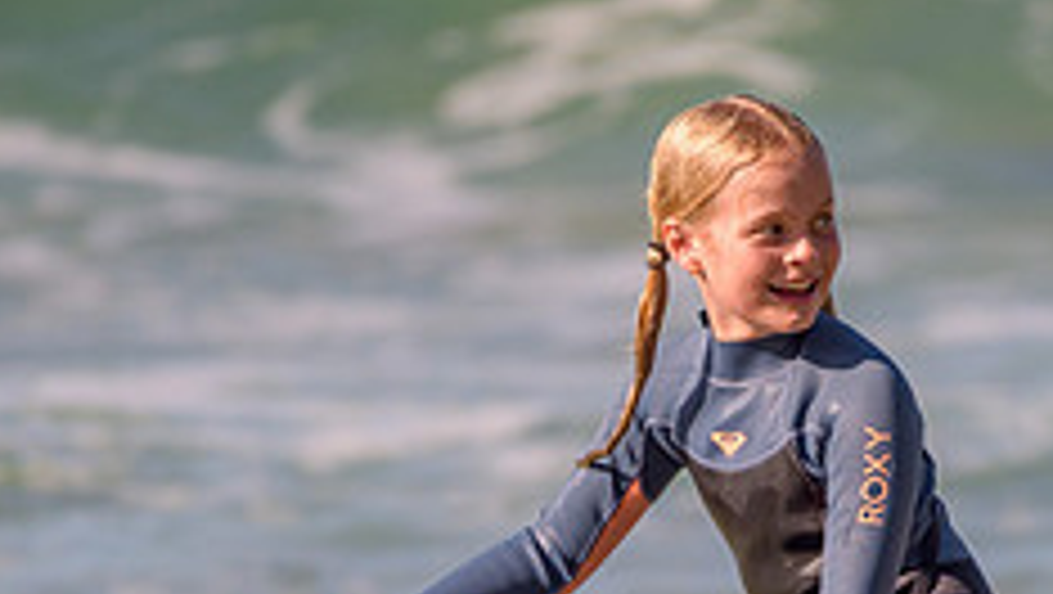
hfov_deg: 1.6
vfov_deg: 0.9
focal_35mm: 1382
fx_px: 38614
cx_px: 904
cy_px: 689
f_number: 5.6
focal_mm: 500
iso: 280
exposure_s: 1/2000
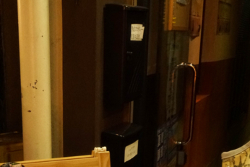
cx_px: 30
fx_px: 493
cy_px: 244
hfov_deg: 27.5
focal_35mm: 71
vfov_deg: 17.4
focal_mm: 24
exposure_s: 1/40
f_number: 16
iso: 6400
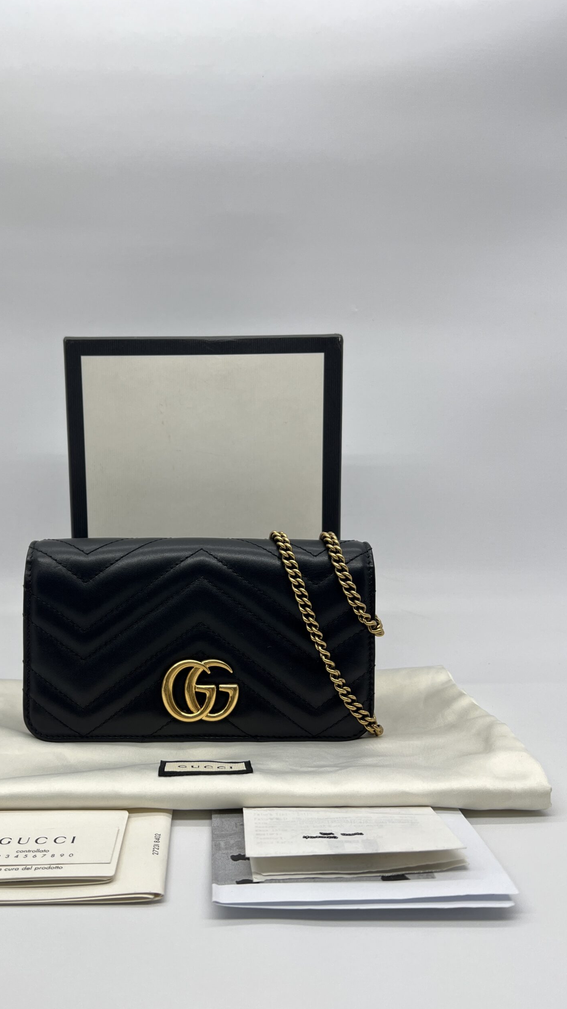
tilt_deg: -6.2
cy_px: 498
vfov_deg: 66.1
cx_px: 205
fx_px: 775
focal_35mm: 29
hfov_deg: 39.9
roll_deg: +0.4
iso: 32
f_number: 1.5
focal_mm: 5.7
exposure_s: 1/124
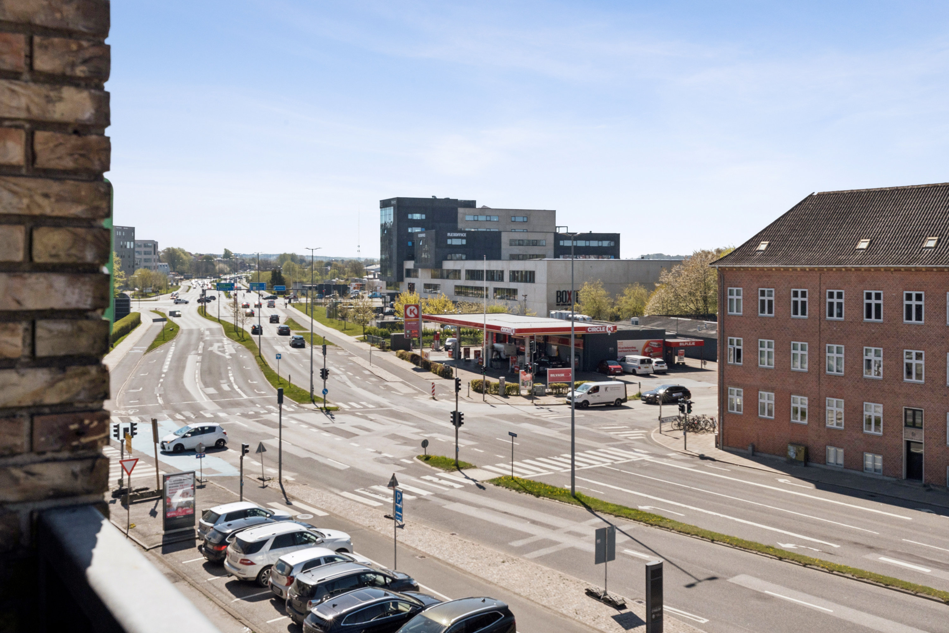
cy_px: 316
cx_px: 474
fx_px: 923
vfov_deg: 37.9
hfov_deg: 54.4
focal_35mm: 35
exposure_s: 1/2000
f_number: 11
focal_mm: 35
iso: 800
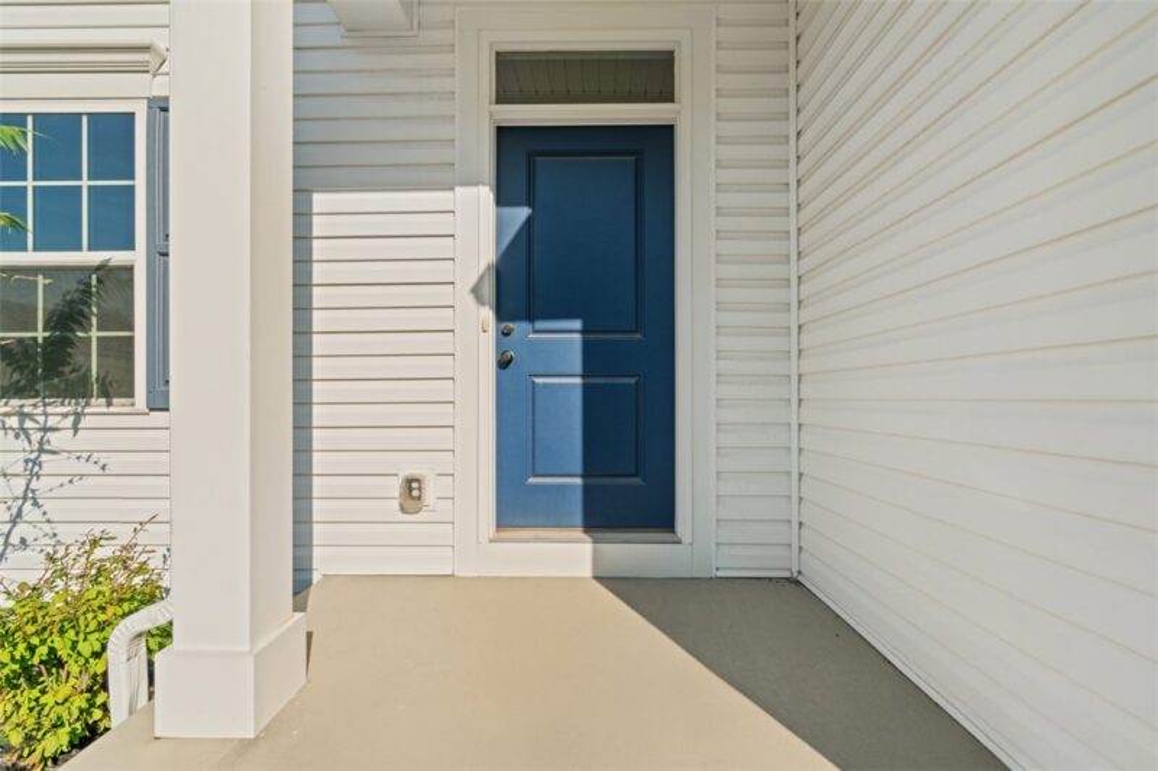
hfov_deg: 96.7
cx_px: 579
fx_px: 515
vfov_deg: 73.7
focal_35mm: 16
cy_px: 386
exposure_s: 1/250
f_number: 9
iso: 400
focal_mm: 16
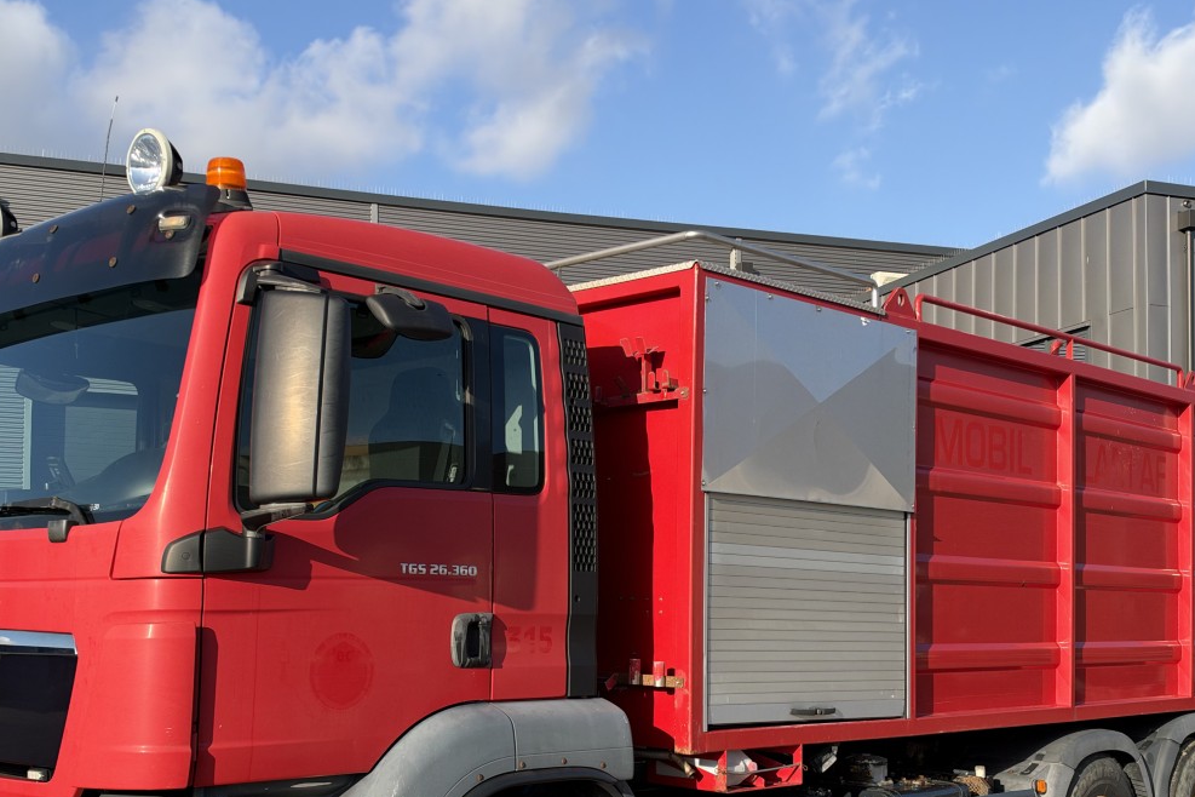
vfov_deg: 30.2
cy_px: 557
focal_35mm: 44
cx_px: 523
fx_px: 1460
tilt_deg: +4.2
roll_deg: +0.0
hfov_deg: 44.4
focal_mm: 6.93
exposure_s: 1/1678
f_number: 1.8
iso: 64
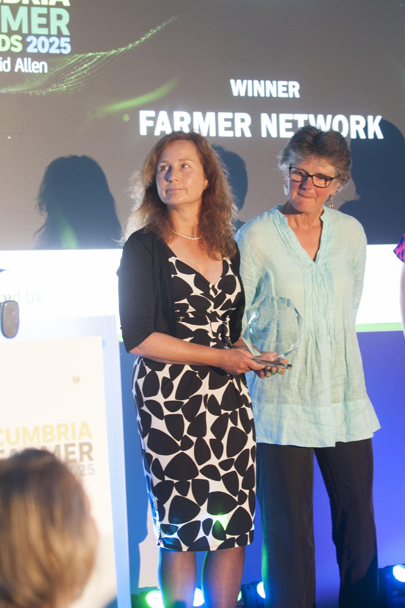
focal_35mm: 115
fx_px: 1940
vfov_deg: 17.8
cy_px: 306
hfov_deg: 11.9
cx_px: 245
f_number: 3.2
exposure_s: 1/50
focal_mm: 70
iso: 800
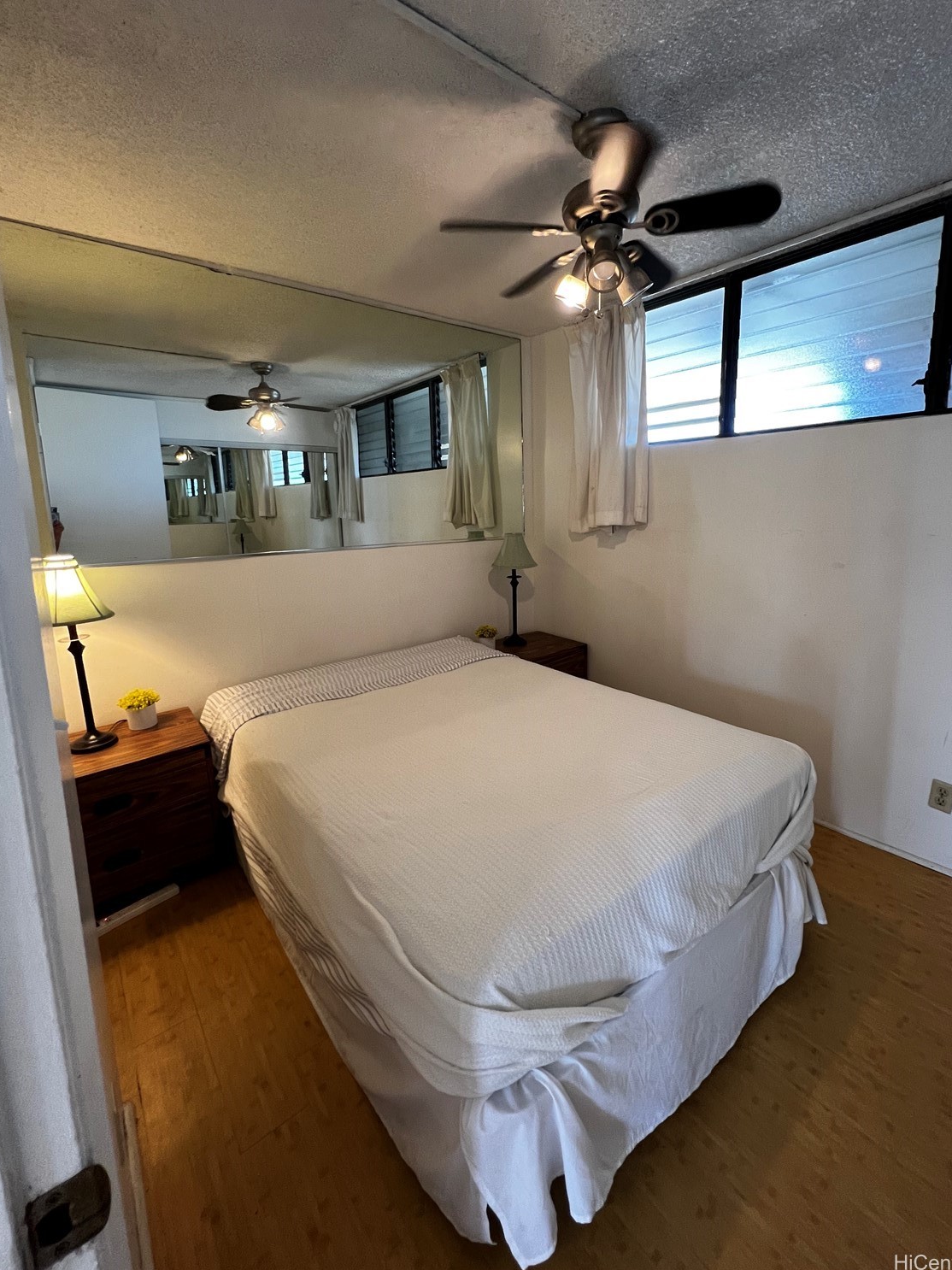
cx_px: 508
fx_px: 514
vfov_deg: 101.9
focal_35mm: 14
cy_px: 587
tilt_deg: -7.1
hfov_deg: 85.5
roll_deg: +1.1
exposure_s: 1/60
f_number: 1.8
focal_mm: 1.57
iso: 160
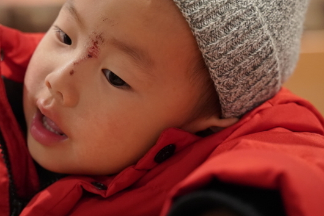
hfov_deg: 14.1
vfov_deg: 9.5
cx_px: 81
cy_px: 51
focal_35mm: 145
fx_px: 1306
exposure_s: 1/320
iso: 4000
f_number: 2.8
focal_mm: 75
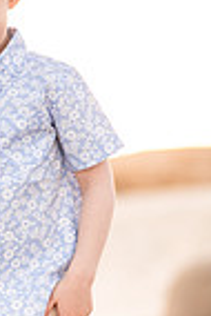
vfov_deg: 11.1
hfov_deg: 7.4
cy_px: 274
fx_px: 1614
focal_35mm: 184
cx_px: -33
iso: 100
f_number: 1.8
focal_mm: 58
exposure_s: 1/800
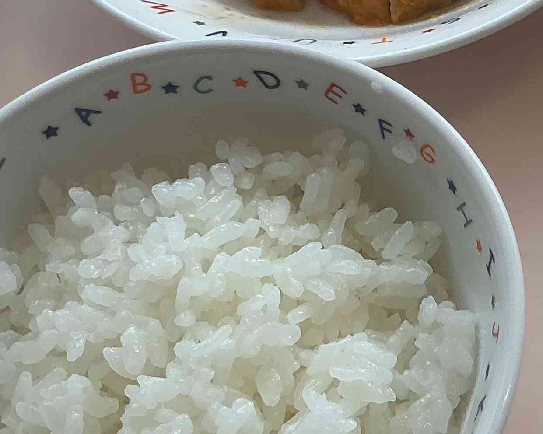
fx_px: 1478
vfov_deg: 16.6
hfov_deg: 19.1
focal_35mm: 92
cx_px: 720
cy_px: 88
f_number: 1.8
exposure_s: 1/155
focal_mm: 3
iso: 20
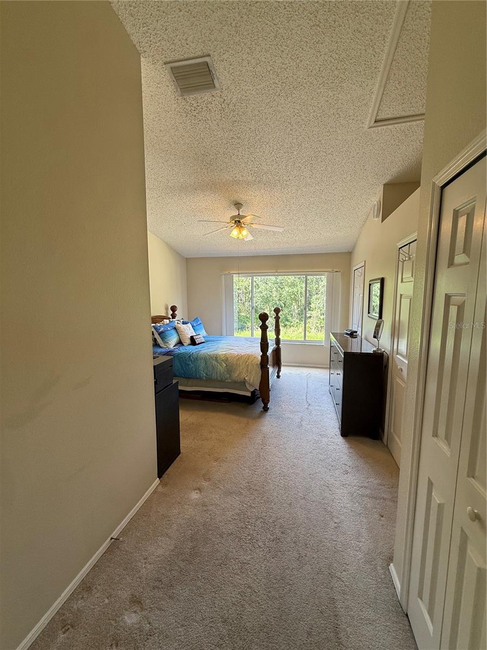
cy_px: 325
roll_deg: +0.2
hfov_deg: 85.7
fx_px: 263
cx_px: 244
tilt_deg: -5.4
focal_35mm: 14
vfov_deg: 102.1
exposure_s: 1/120
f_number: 2.2
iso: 64
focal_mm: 2.22
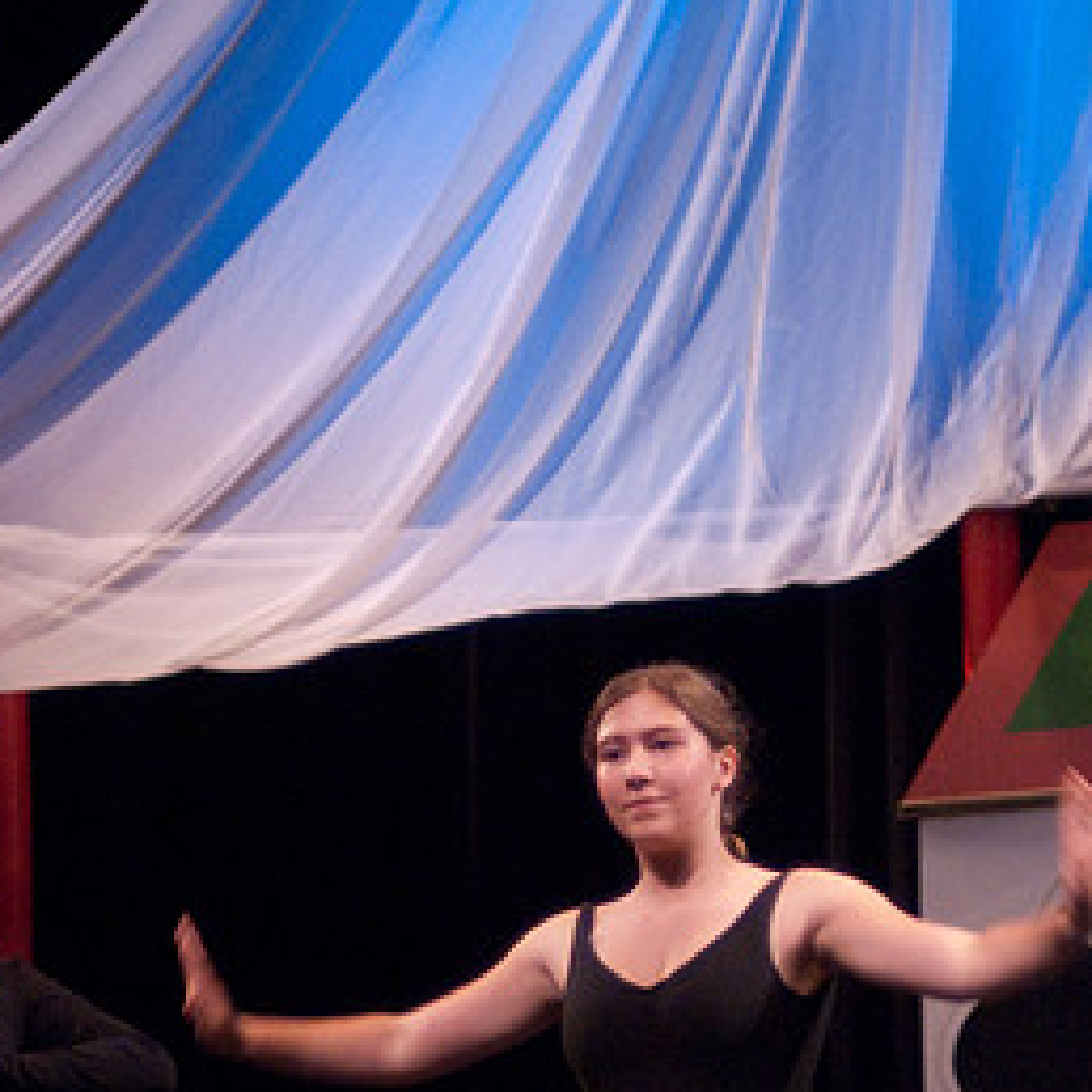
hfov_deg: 9.0
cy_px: 665
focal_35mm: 195
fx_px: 6960
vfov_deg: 9.0
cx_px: 690
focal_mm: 68
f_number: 2.8
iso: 1250
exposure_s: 1/60
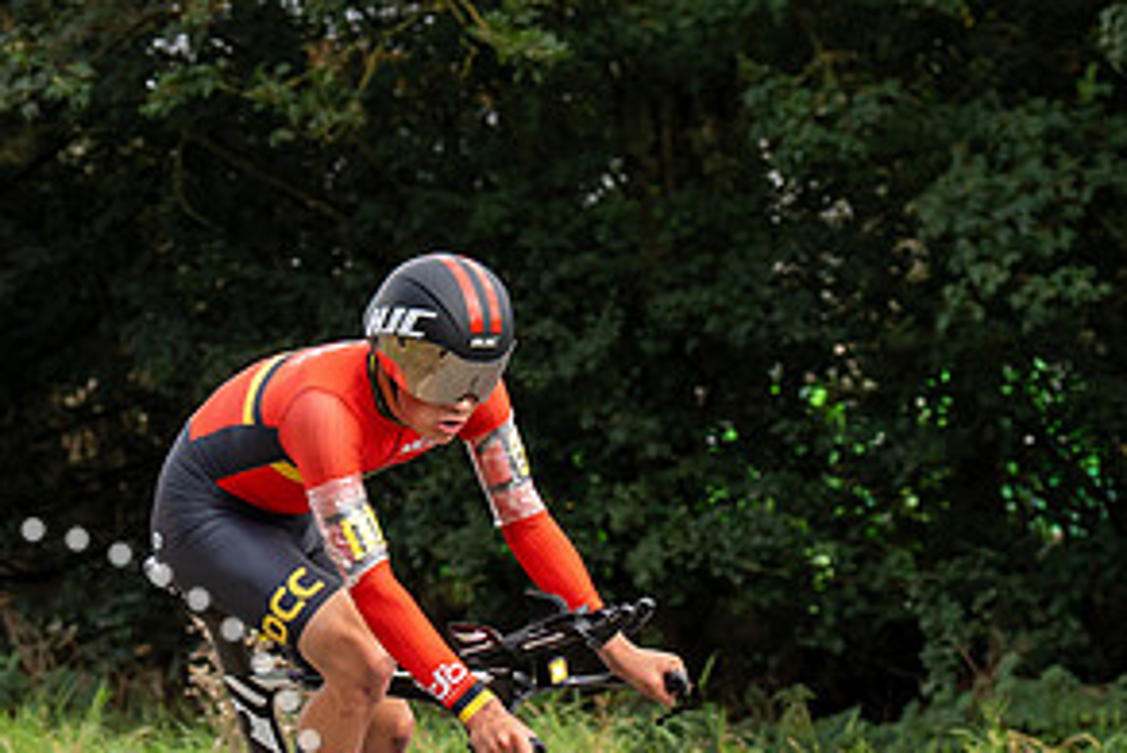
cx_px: 399
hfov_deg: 9.4
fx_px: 6828
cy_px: 548
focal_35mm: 218
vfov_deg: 6.3
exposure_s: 1/1000
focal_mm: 70
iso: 400
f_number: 4
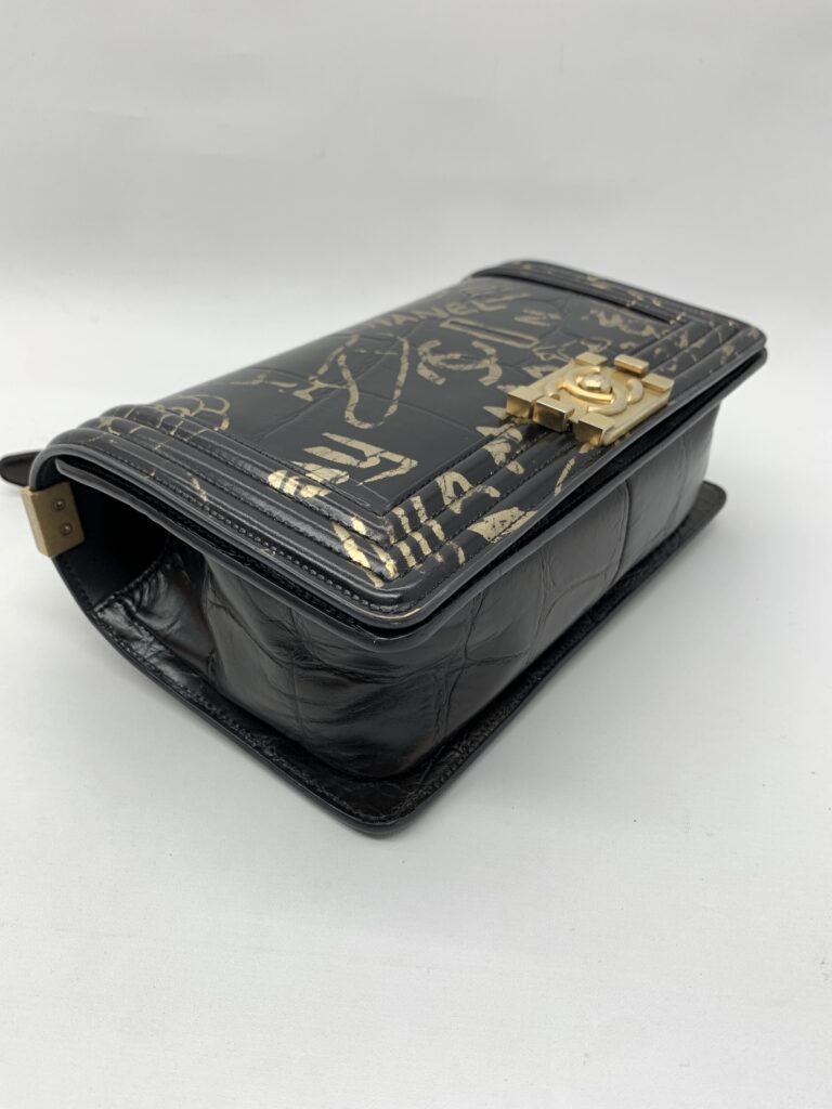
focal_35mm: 26
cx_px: 416
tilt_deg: -30.5
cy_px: 554
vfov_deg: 67.3
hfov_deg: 53.1
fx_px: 833
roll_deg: -2.0
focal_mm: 4.25
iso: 40
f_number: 1.8
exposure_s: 1/100
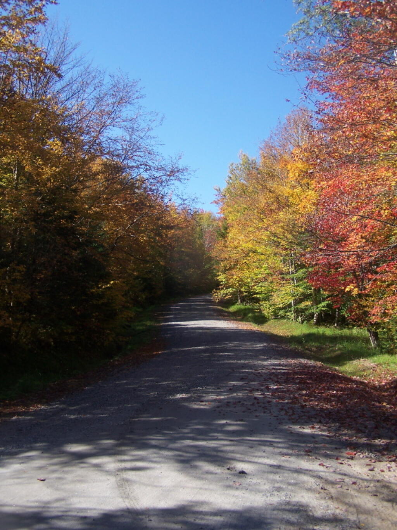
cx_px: 198
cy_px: 265
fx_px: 581
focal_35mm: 38
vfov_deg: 49.0
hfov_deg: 37.7
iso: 80
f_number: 2.8
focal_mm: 6.3
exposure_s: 1/640
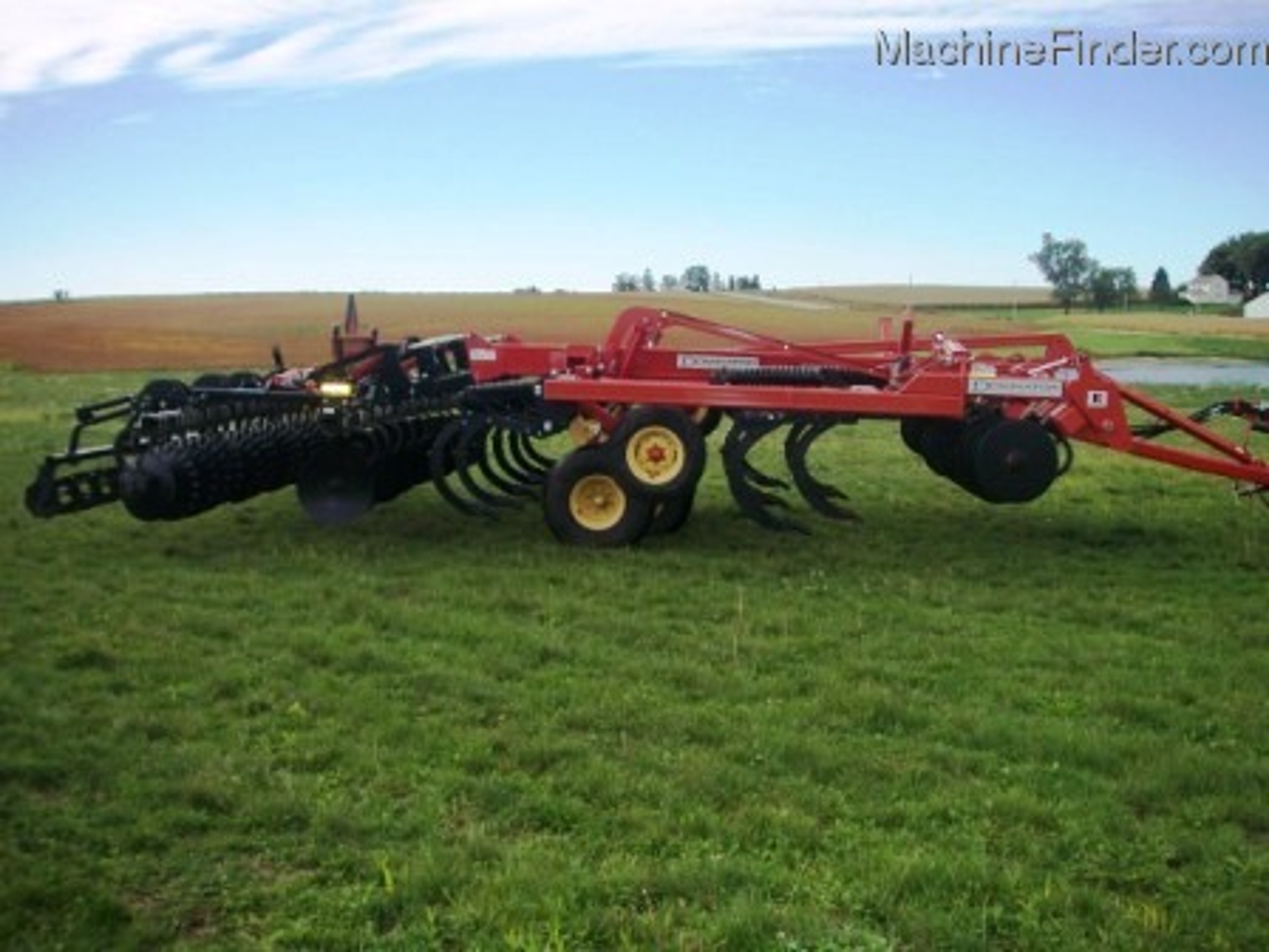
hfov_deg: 49.0
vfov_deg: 37.7
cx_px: 634
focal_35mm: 38
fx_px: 1393
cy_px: 476
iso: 80
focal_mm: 6.3
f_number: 3.9
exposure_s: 1/400
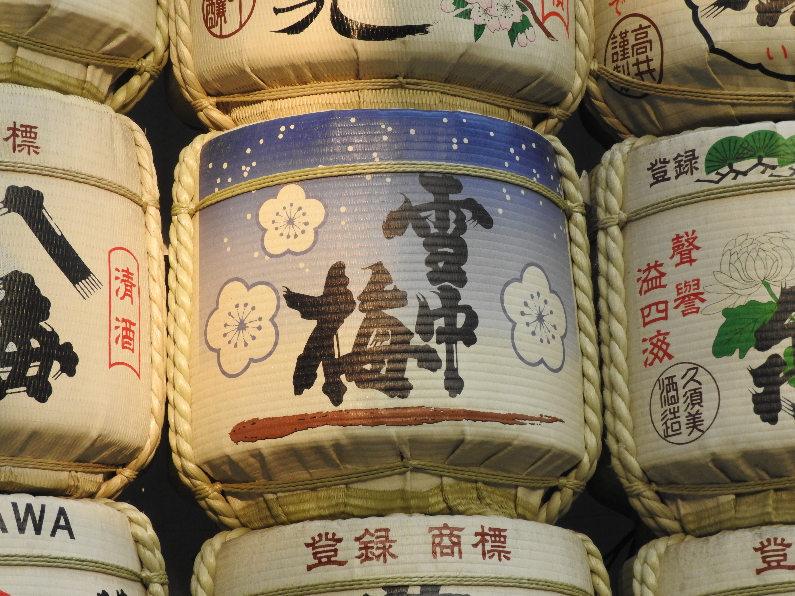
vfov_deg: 11.0
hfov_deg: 14.6
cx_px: 398
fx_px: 3100
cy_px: 298
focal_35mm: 135
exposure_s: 1/60
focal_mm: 24.2
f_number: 6.3
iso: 320
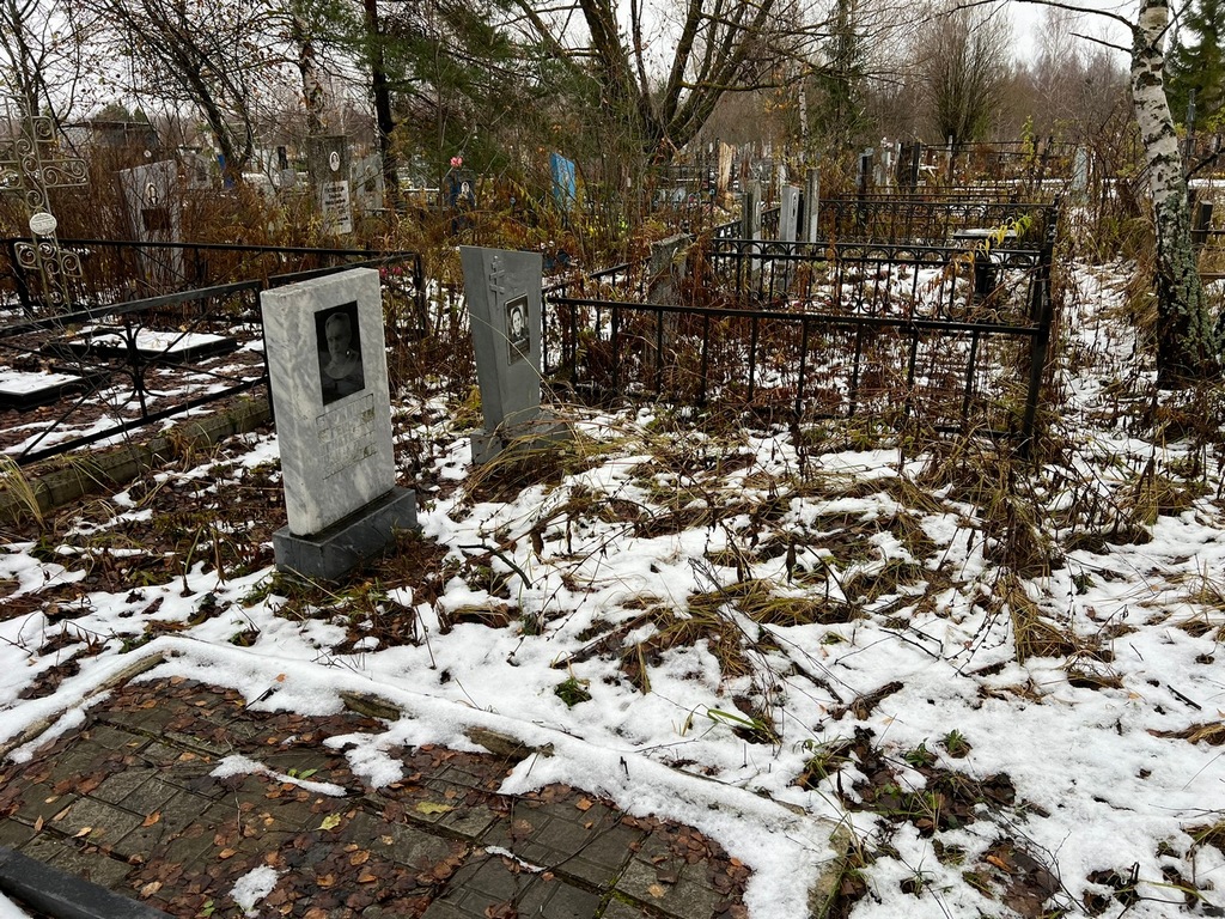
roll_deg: +4.1
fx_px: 920
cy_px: 460
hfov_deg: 67.3
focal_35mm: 26
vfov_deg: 53.1
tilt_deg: -20.1
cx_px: 612
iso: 40
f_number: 1.5
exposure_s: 1/254
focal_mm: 5.7
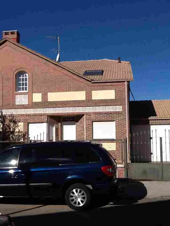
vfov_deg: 42.9
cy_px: 113
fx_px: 288
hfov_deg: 32.9
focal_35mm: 44
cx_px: 85
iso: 40
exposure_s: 1/2674
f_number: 2.4
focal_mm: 2.03
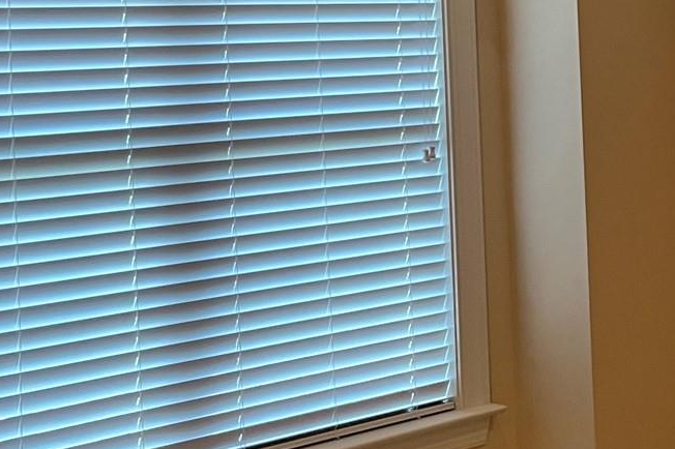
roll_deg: +2.3
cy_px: 40
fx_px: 1593
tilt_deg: -0.6
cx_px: 899
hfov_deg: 21.4
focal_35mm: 85
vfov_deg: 15.9
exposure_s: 1/60
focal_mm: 5.1
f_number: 1.6
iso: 80
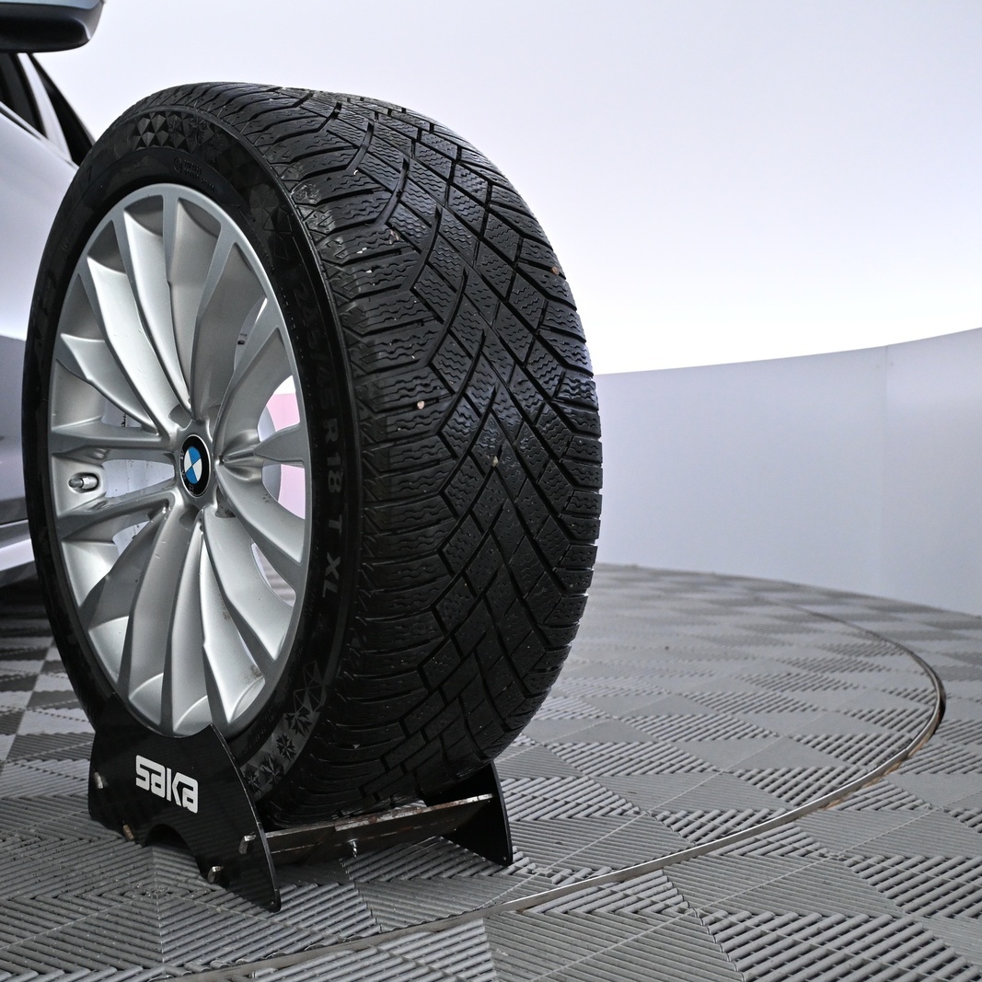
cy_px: 487
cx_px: 304
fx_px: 1305
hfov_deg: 40.6
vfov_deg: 41.3
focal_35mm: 41
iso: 2000
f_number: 4
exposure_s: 1/125
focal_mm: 21
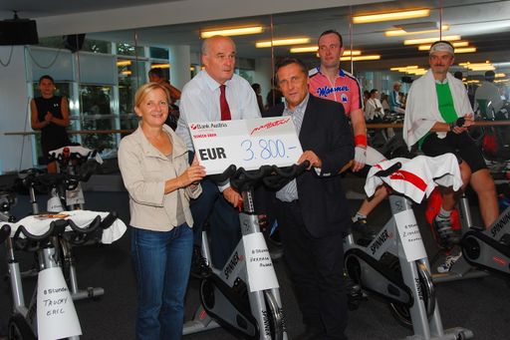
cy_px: 170
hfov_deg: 49.6
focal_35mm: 39
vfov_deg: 34.2
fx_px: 552
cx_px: 255
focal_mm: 26
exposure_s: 1/60
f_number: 5
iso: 220
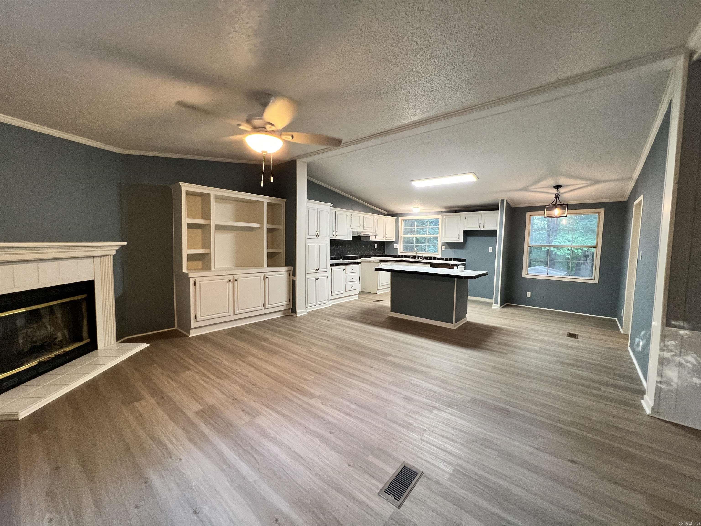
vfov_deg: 89.9
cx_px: 350
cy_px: 263
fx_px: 263
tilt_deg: -4.5
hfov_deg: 106.2
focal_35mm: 13
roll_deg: -1.0
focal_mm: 1.57
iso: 250
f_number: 1.8
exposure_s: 1/60
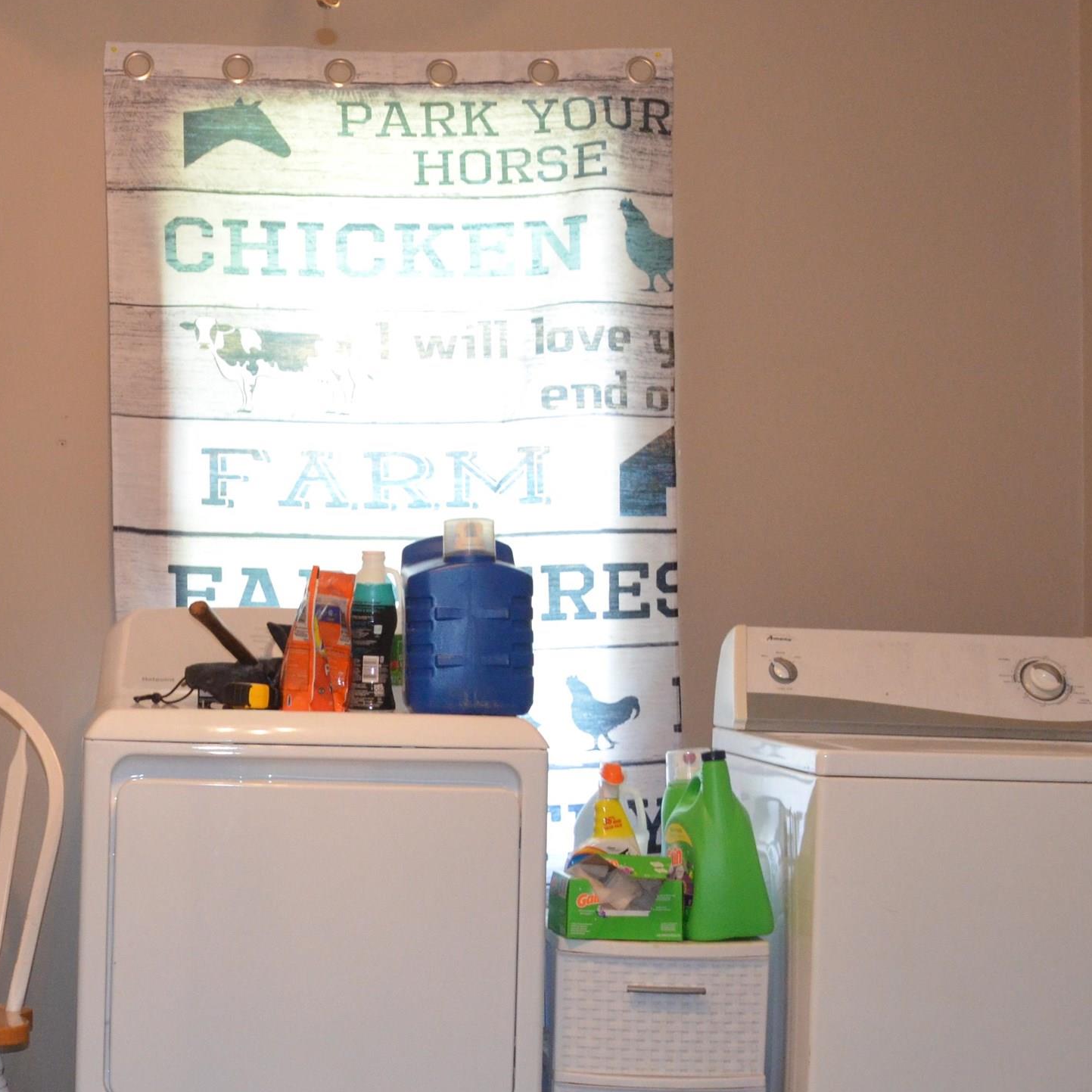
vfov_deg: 26.5
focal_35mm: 65
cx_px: 175
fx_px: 2320
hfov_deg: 25.9
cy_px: 568
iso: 2200
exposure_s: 1/60
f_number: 4
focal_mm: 24
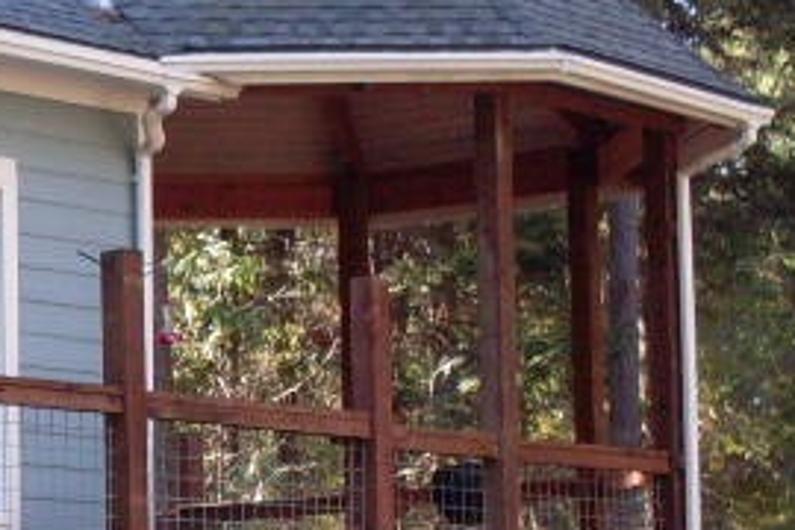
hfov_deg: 13.1
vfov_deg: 9.1
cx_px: -300
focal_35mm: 150
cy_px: 468
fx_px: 3312
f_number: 2.8
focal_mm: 6.3
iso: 80
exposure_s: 1/90
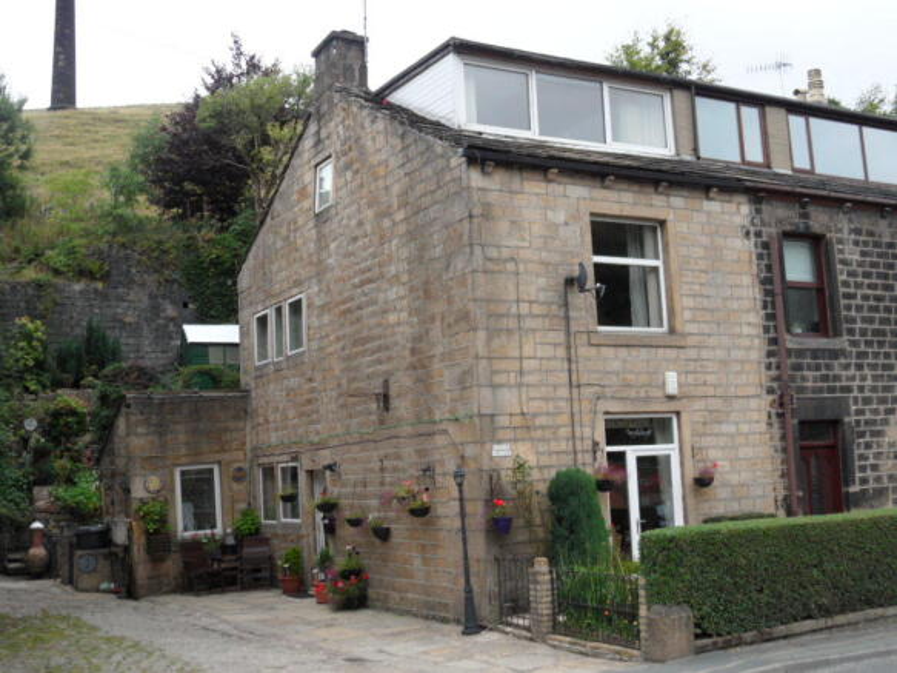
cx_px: 448
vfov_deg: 35.9
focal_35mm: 40
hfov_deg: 46.8
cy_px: 336
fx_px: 1036
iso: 80
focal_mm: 6.5
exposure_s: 1/125
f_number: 3.6
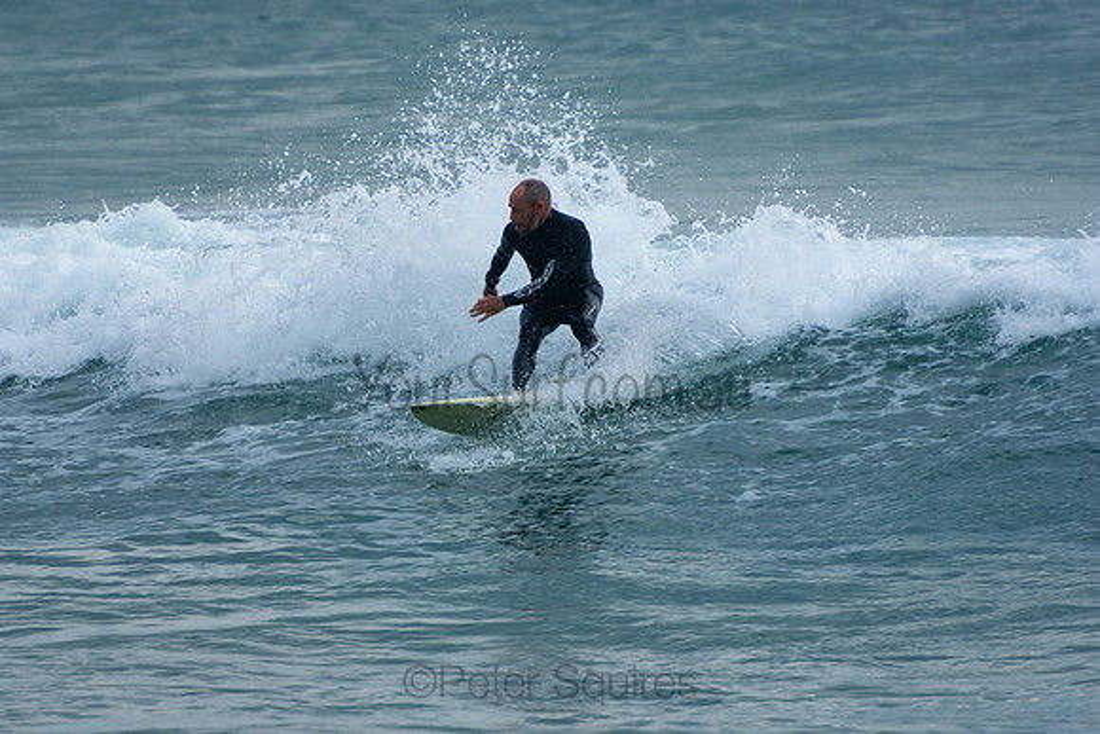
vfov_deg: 2.3
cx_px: 550
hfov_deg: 3.4
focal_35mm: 600
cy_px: 367
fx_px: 18337
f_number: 5.6
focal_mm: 400
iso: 280
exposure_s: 1/400
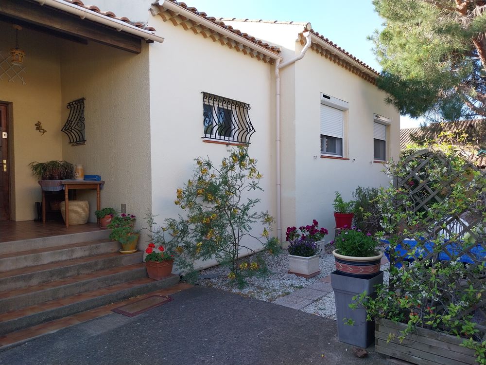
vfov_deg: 53.1
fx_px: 365
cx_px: 243
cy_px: 182
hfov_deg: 67.3
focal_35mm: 26
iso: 25
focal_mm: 4
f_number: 1.8
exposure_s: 1/206
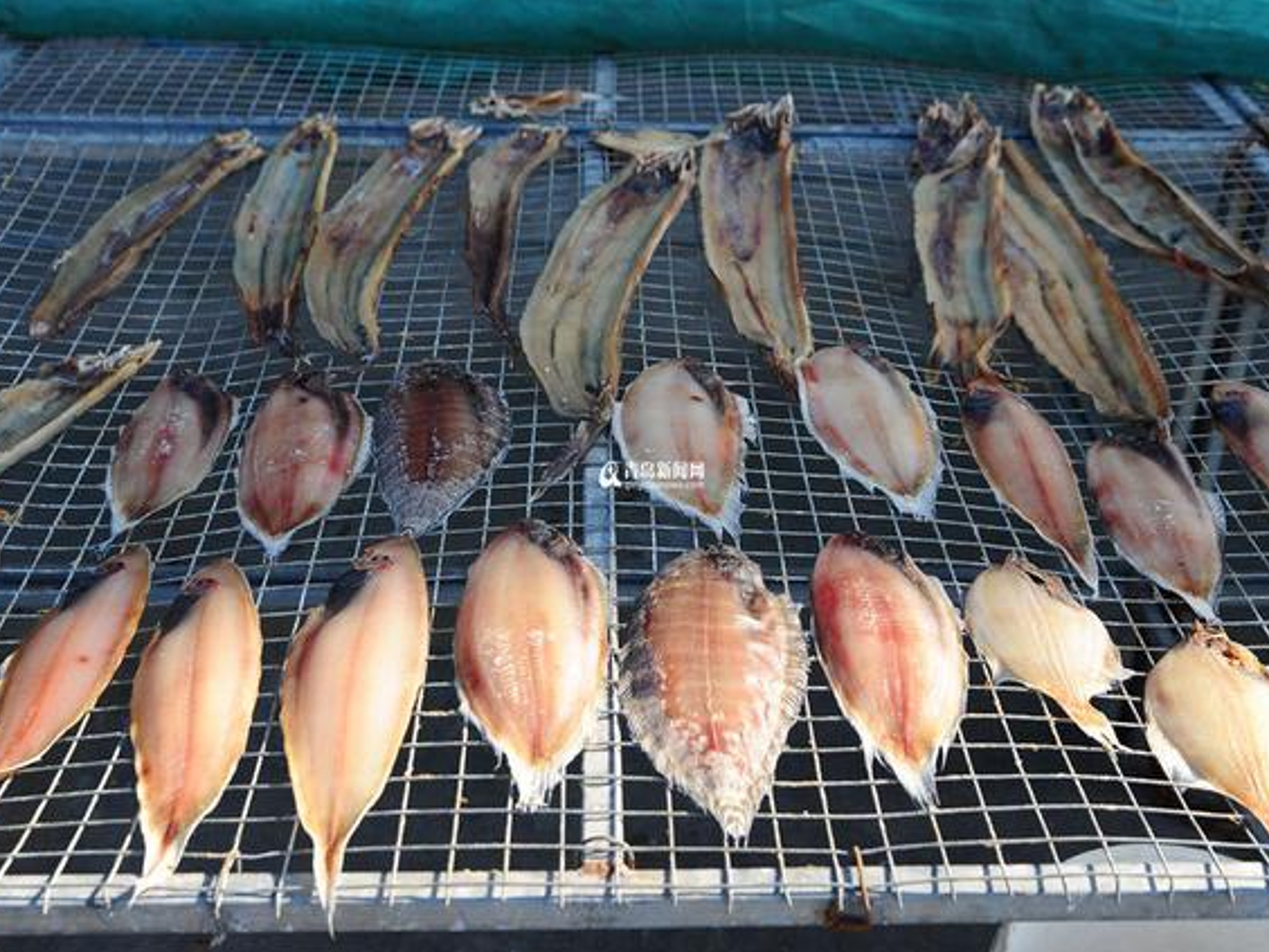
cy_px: 475
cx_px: 652
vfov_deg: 30.3
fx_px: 1760
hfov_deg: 39.7
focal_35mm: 48
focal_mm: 44
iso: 250
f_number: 5.6
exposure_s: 1/400
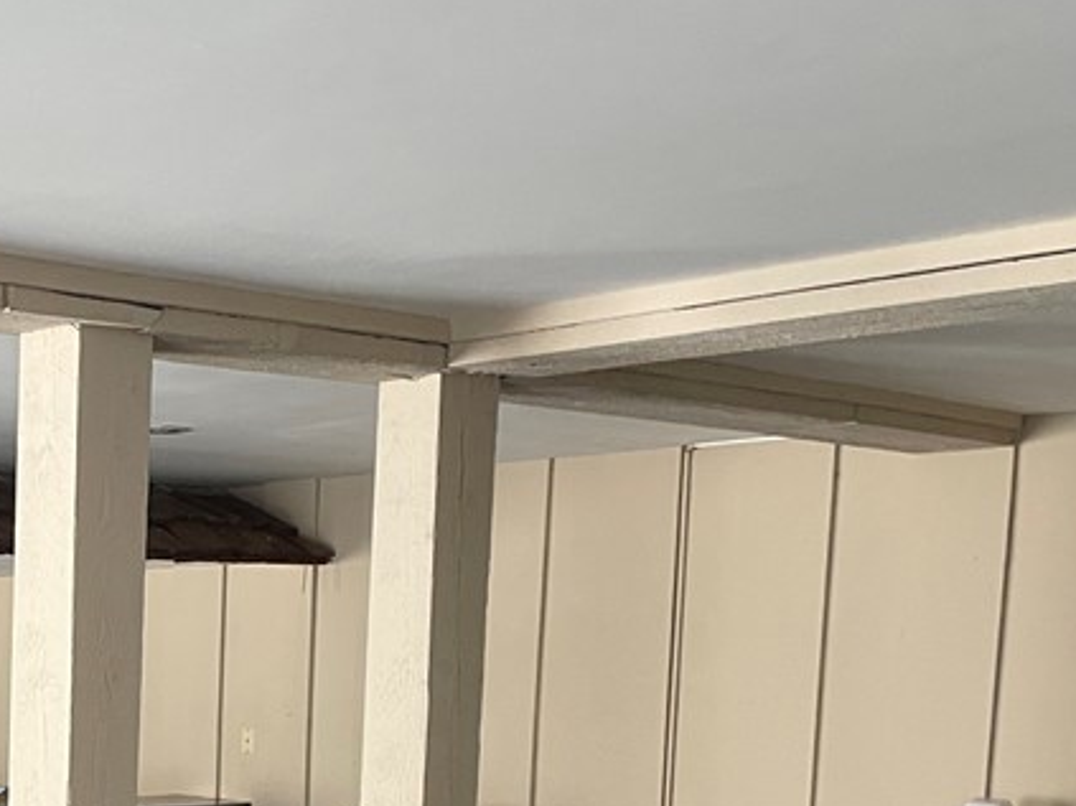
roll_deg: -0.6
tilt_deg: -5.4
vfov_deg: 21.9
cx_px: -76
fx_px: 1958
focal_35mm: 63
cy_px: 903
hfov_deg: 28.2
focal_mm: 4.2
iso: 250
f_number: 1.6
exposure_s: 1/60
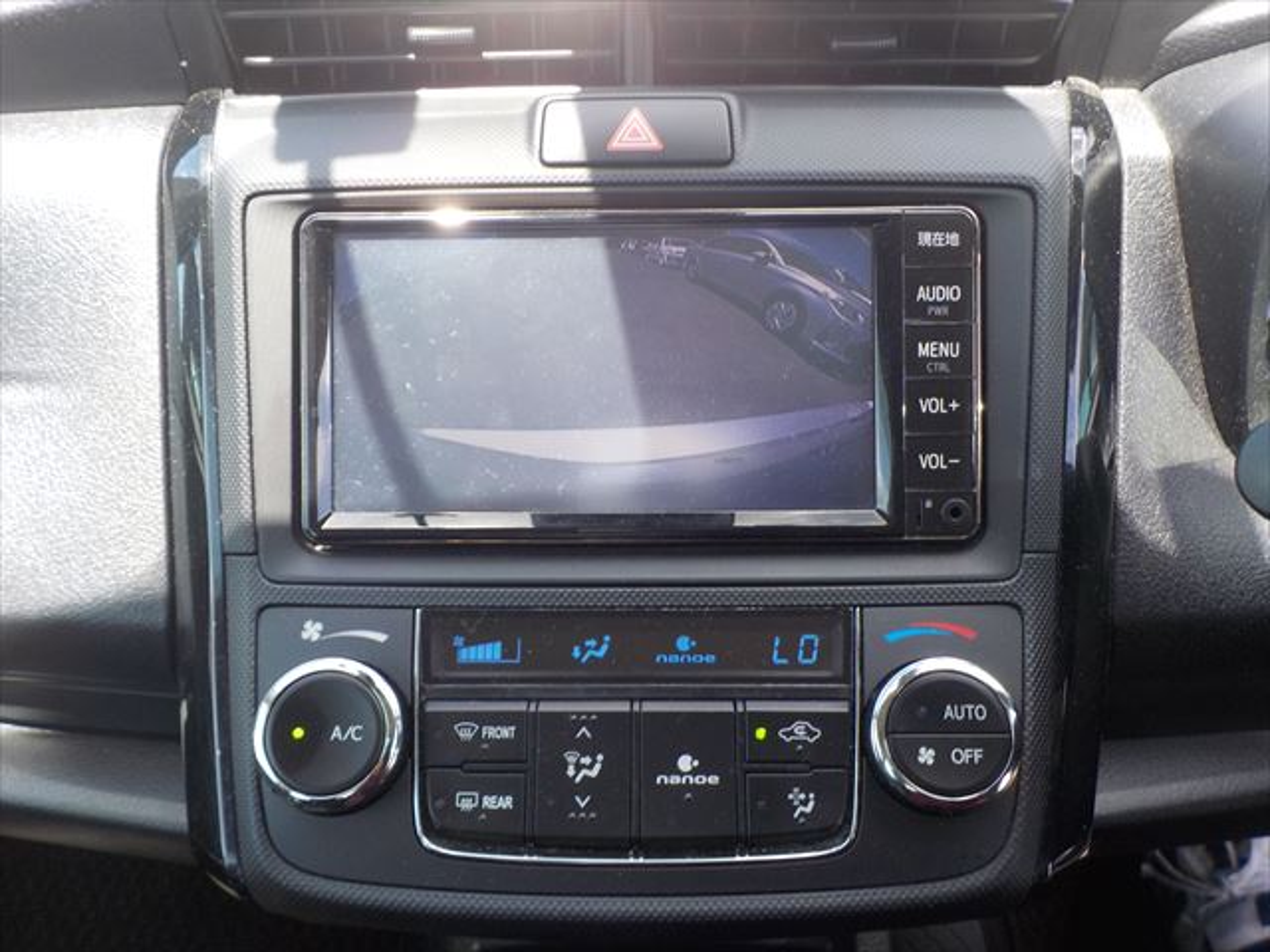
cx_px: 635
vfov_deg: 46.8
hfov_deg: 60.0
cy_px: 476
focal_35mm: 30
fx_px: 1101
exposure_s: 1/80
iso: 125
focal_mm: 4.1
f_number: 3.3
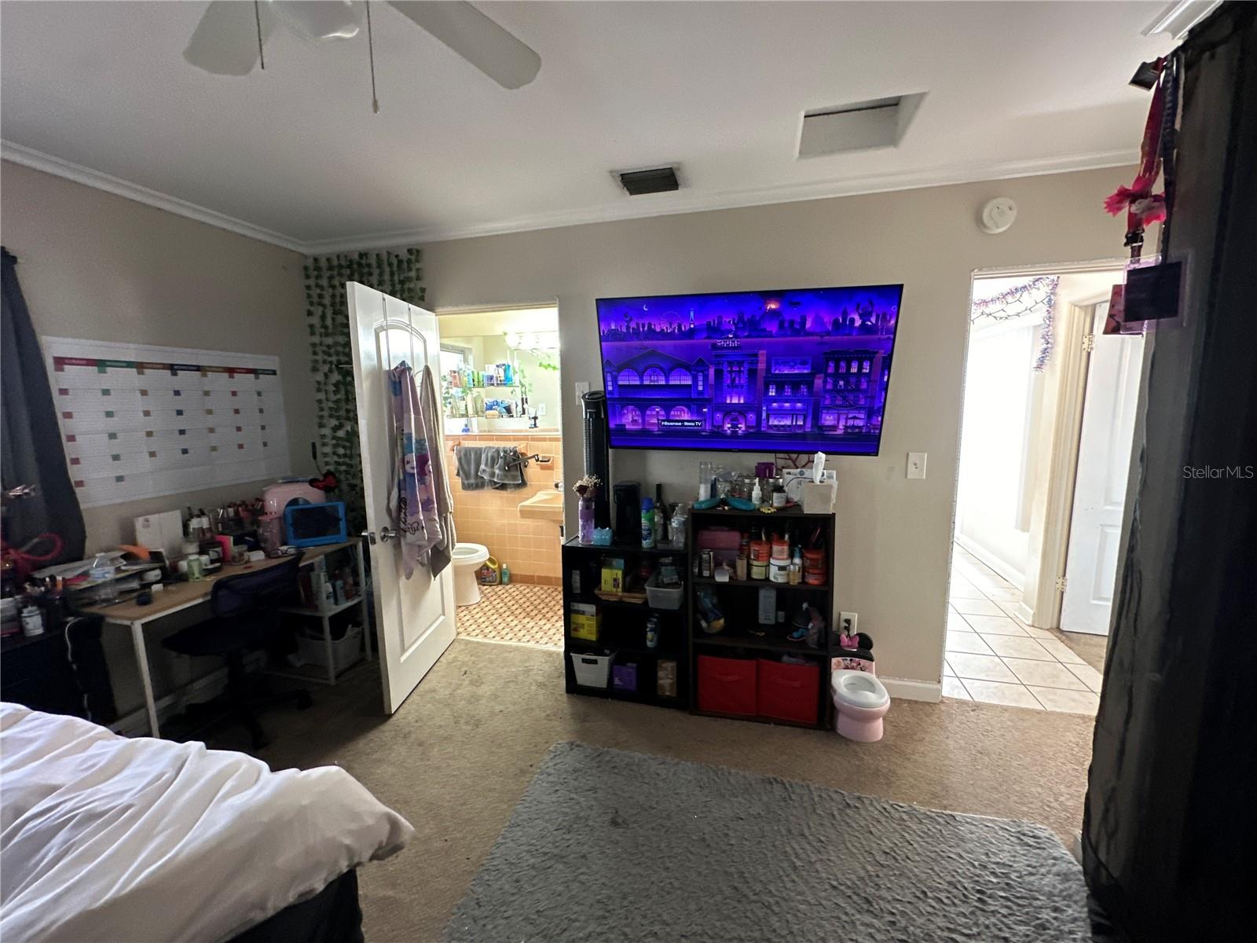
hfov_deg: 102.1
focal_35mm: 14
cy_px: 472
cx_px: 628
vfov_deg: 85.7
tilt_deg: -7.7
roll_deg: +2.6
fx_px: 508
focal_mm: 2.22
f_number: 2.2
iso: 800
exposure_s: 1/60
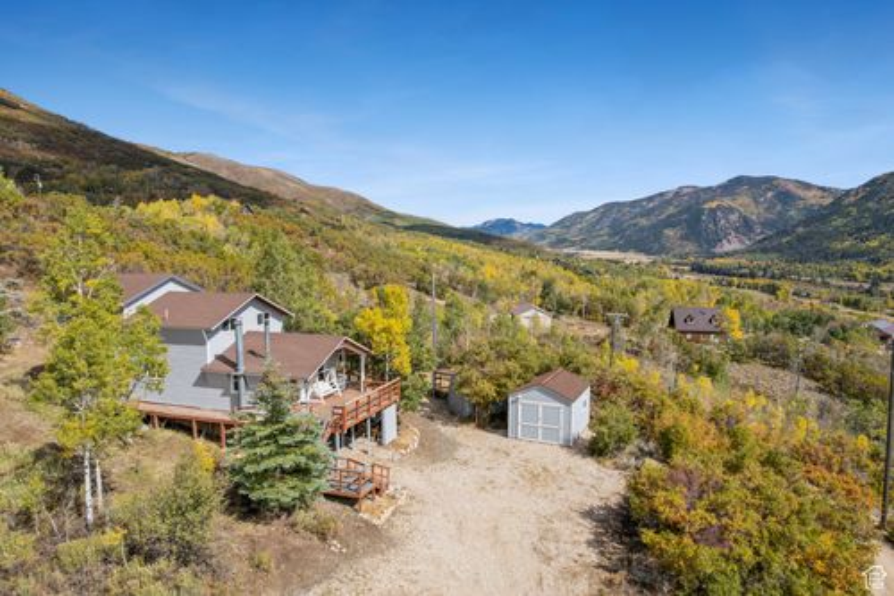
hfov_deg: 78.6
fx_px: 546
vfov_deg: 57.2
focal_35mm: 22
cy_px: 298
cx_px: 447
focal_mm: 8.38
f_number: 2.8
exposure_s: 1/2000
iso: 130
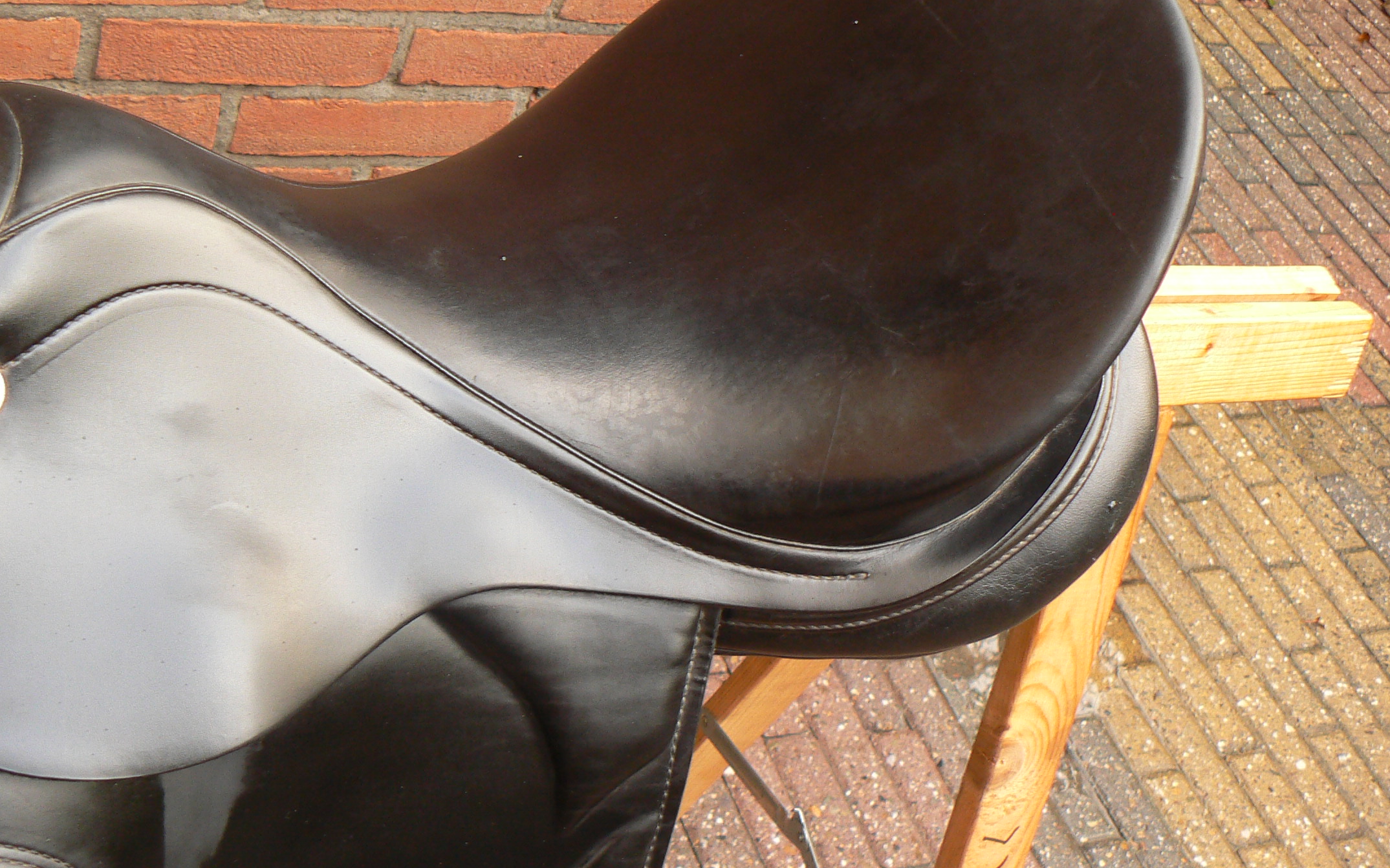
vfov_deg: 25.6
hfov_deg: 40.0
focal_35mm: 50
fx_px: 1894
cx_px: 517
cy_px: 258
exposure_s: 1/30
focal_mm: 6
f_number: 2.8
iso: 80
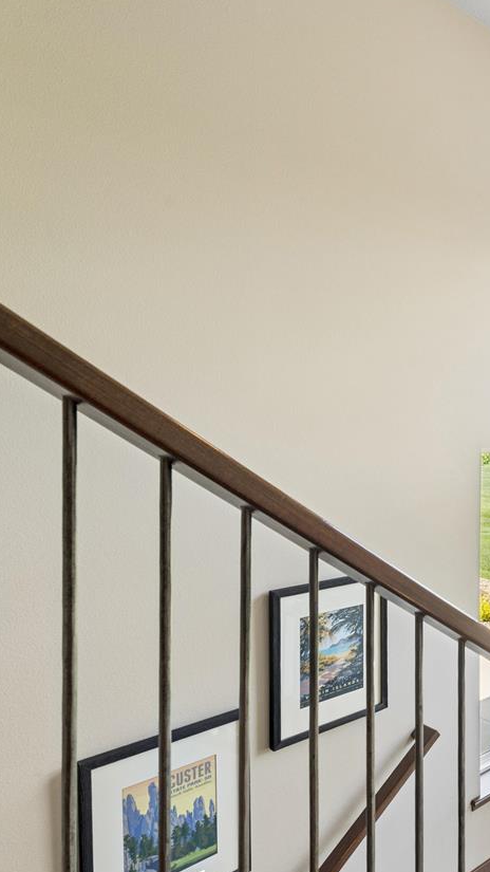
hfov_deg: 35.3
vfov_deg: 71.9
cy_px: 442
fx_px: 601
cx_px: 585
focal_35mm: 26
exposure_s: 1/125
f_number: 9
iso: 400
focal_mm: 16
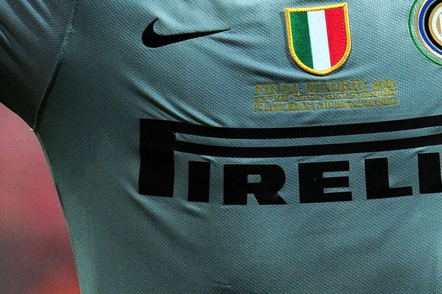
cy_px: -135
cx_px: 322
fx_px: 20419
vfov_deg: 0.8
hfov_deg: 1.2
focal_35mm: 1664
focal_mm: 400
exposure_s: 1/1000
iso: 1250
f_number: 2.8
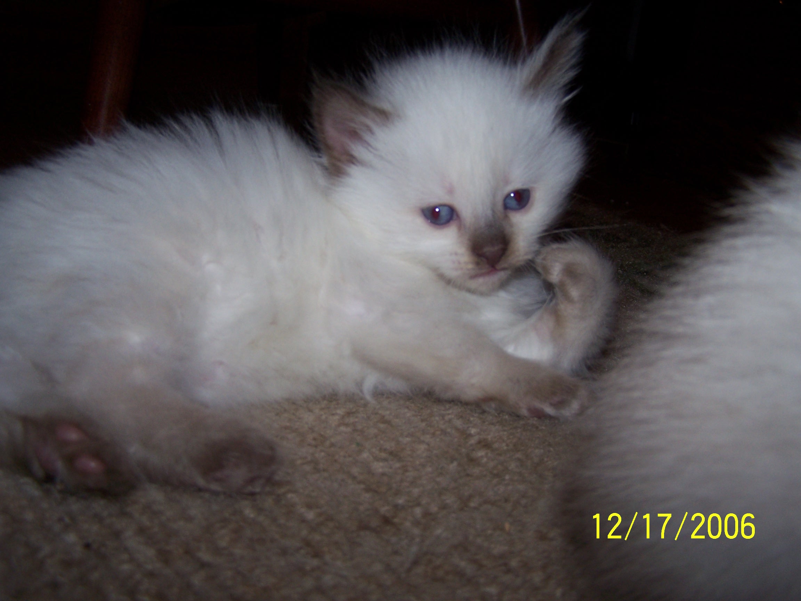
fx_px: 879
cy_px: 300
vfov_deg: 37.7
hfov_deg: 49.0
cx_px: 400
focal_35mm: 38
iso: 80
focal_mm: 6.3
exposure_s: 1/60
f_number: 2.8
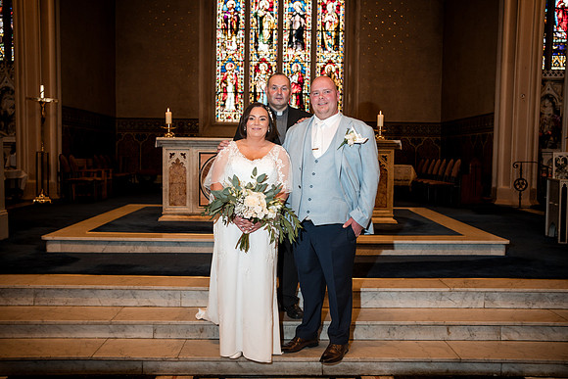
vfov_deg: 37.9
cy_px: 190
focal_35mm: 35
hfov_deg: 54.4
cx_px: 284
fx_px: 552
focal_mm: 35
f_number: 3.5
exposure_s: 1/200
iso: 800
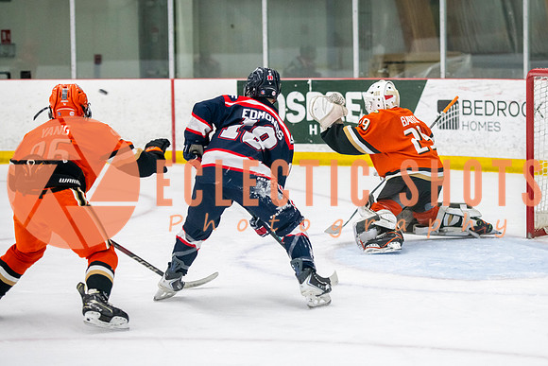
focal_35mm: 140
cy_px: 145
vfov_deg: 9.8
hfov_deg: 14.6
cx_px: 384
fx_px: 2134
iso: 2500
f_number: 3.2
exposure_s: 1/640
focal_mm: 100
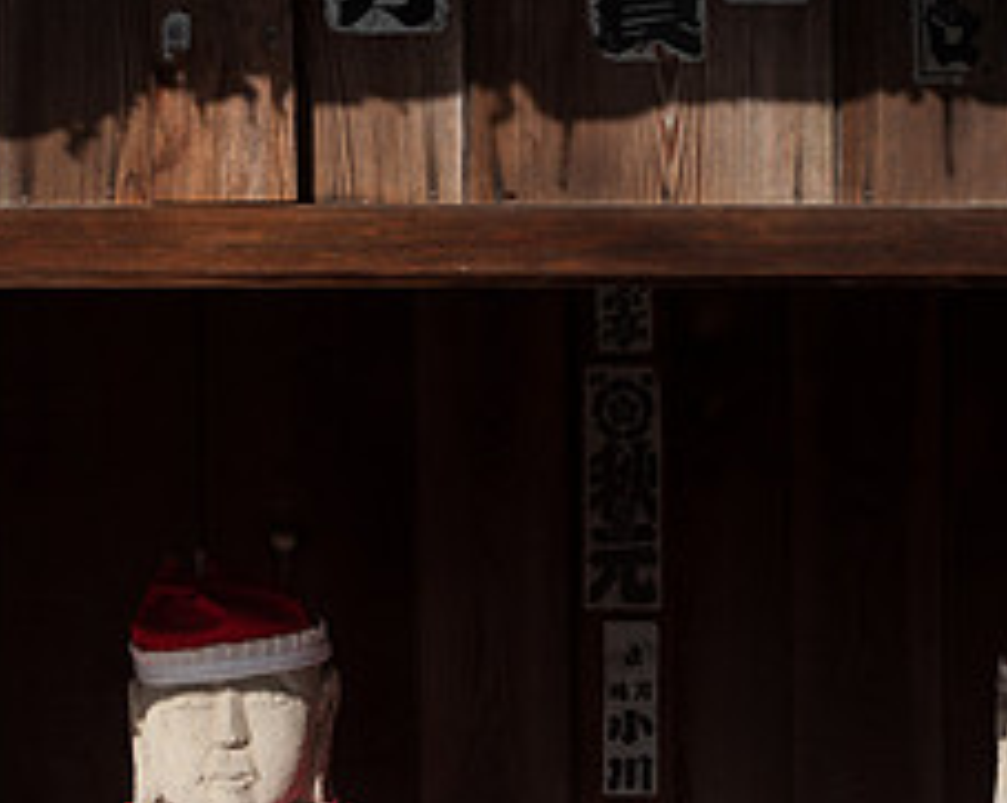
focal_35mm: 96
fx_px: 2857
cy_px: 599
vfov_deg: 15.9
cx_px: 271
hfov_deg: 19.9
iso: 200
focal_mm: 40
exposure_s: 1/640
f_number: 8
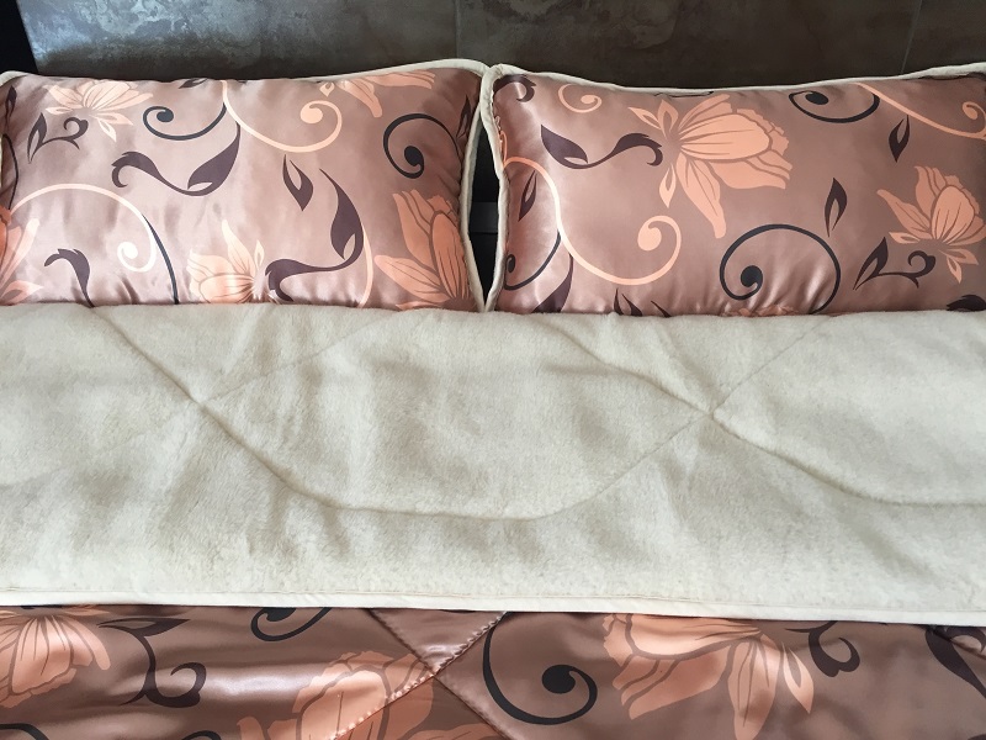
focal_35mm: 29
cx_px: 493
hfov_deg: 61.7
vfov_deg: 48.2
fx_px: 826
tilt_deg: -36.6
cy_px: 370
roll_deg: -0.7
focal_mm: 4.15
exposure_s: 1/33
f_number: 2.2
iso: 100
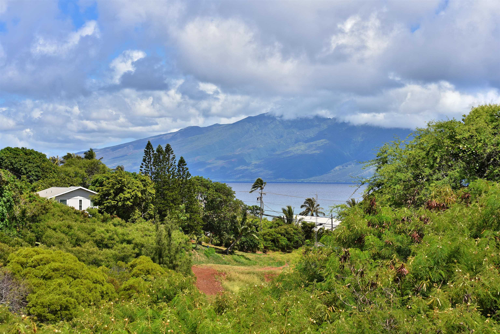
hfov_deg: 23.9
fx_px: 1181
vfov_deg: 16.1
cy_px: 167
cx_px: 250
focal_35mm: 85
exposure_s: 1/200
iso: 100
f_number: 11
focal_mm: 85
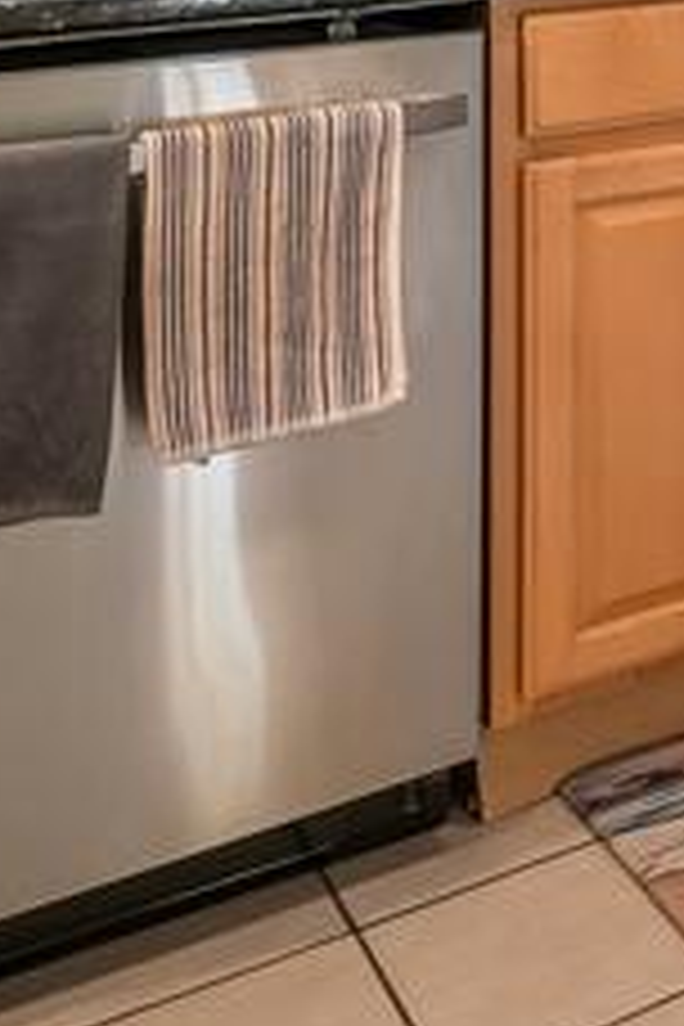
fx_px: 1795
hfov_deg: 16.5
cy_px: -146
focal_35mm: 63
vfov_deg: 28.5
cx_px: 1368
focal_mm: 14
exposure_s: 1/5
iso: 400
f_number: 11
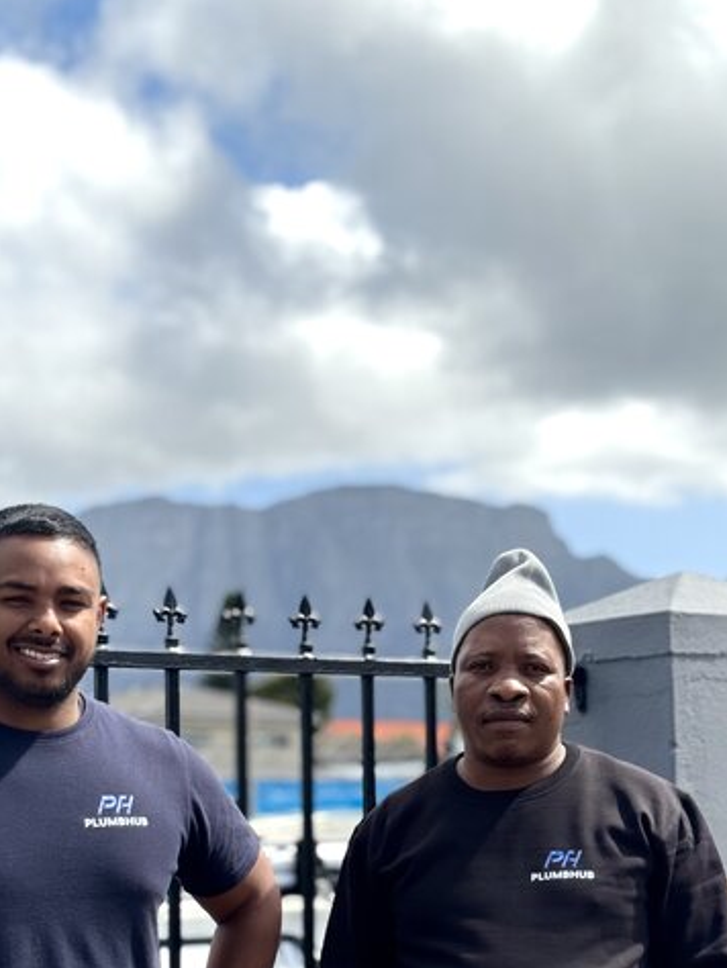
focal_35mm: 81
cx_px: 380
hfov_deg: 18.2
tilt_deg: +4.1
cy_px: 680
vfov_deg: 23.9
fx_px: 2266
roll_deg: +0.0
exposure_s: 1/3610
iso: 64
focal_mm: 6.76
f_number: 1.78
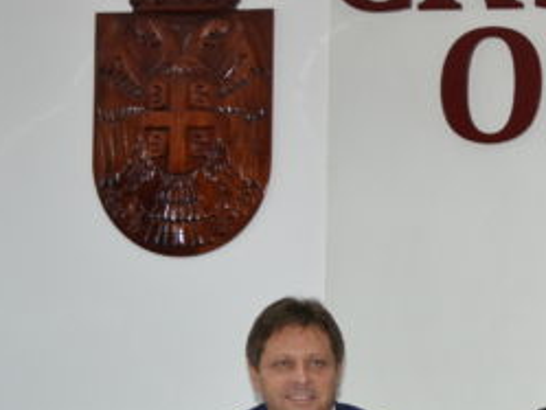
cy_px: 385
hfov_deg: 16.2
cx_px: 691
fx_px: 1831
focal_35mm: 116
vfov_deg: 12.7
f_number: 5.6
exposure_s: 1/50
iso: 800
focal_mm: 26
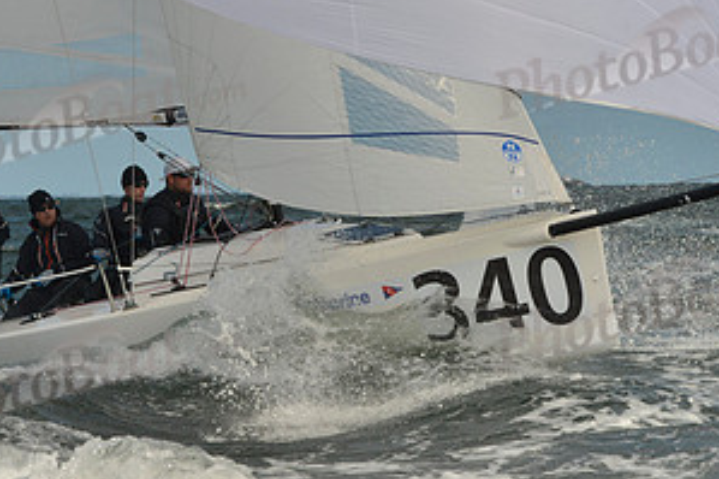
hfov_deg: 10.4
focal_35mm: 198
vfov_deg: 6.9
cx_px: 373
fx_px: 3952
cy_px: 215
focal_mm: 102
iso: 400
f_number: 14
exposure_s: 1/1000
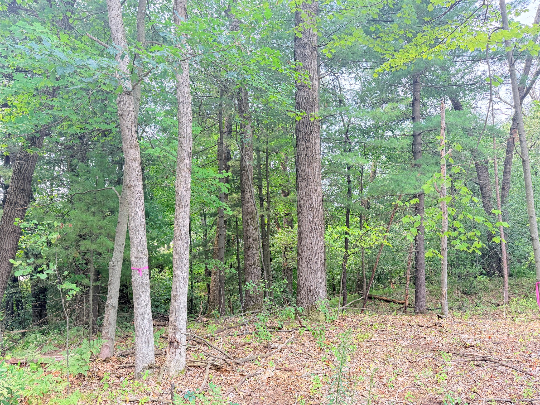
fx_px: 374
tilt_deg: +4.8
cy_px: 202
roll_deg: -0.6
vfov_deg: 56.8
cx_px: 270
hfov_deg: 71.6
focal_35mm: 24
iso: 160
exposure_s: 1/214
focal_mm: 6.76
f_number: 1.78
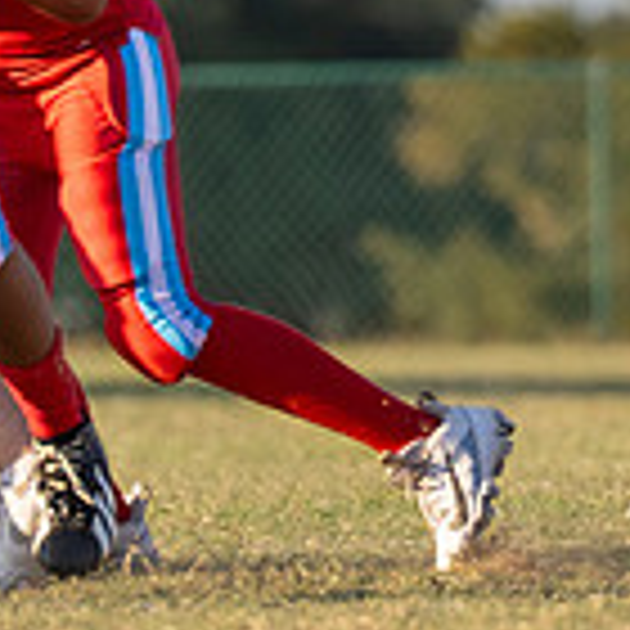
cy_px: -287
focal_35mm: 1459
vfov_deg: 1.2
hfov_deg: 1.2
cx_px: 731
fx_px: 30042
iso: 125
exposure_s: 1/1600
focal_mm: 200
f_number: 3.2
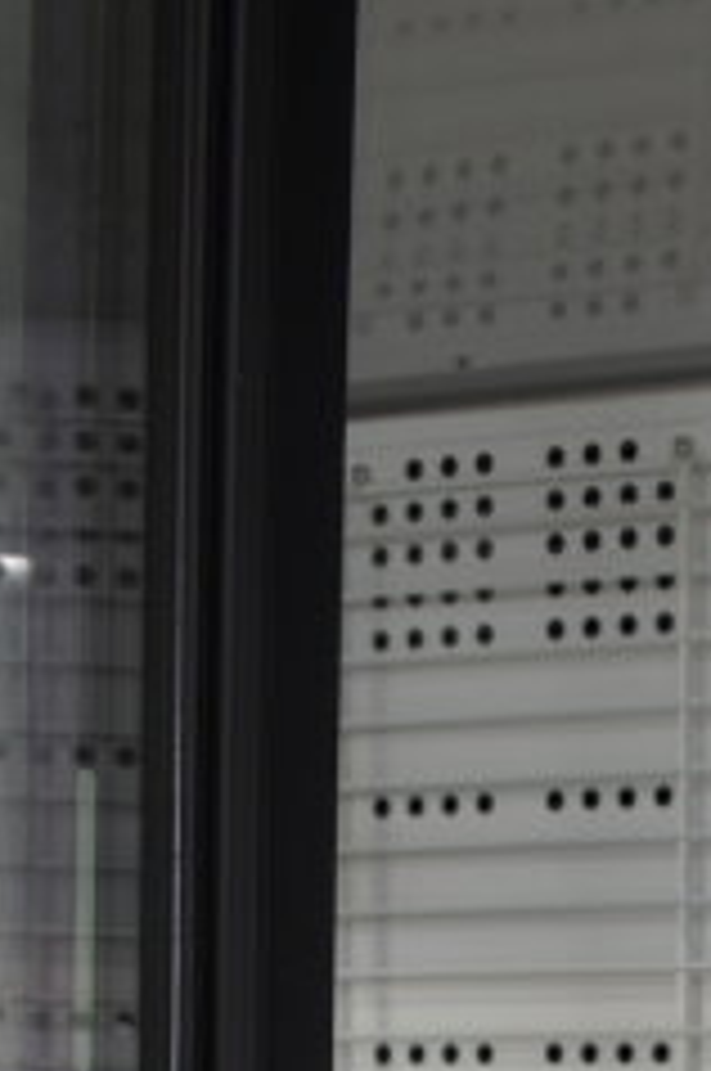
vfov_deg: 16.9
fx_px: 3090
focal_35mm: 104
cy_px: 1820
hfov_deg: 12.3
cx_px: 1184
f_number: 3.5
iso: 200
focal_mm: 18
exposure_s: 1/40
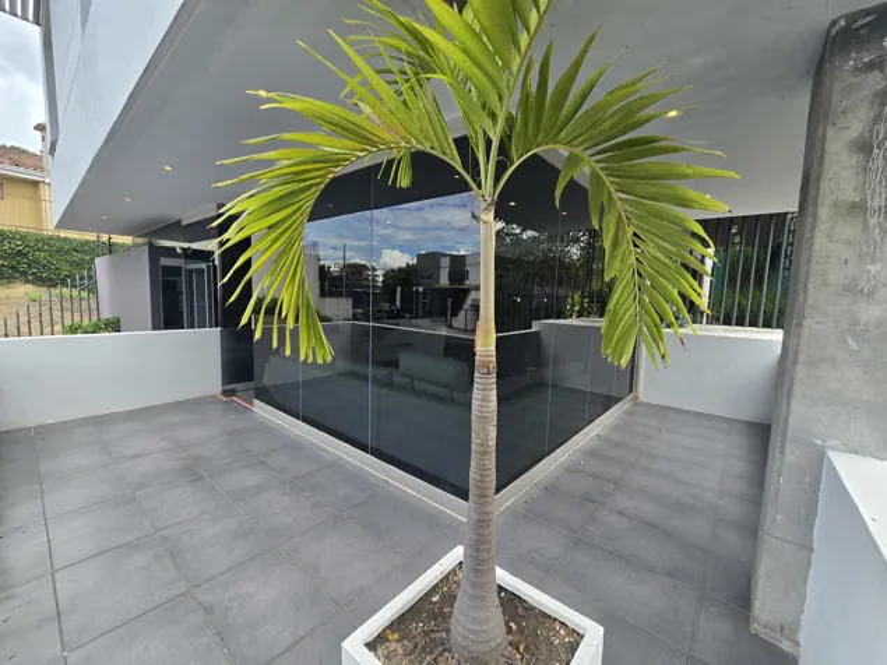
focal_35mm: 13
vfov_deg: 89.9
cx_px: 444
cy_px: 332
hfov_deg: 106.2
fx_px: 333
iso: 50
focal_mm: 2.2
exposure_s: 1/519
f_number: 2.2
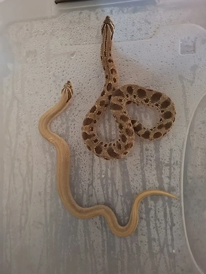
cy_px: 137
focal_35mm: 23
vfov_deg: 73.9
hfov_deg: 58.9
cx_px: 103
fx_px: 182
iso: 1000
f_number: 1.8
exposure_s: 1/25
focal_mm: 5.54
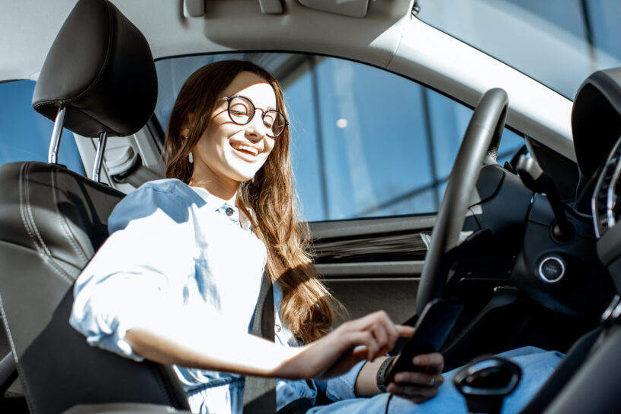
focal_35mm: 44
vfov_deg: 30.5
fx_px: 759
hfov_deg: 44.4
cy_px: 229
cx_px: 353
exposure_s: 1/200
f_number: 2.2
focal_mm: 35
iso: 31
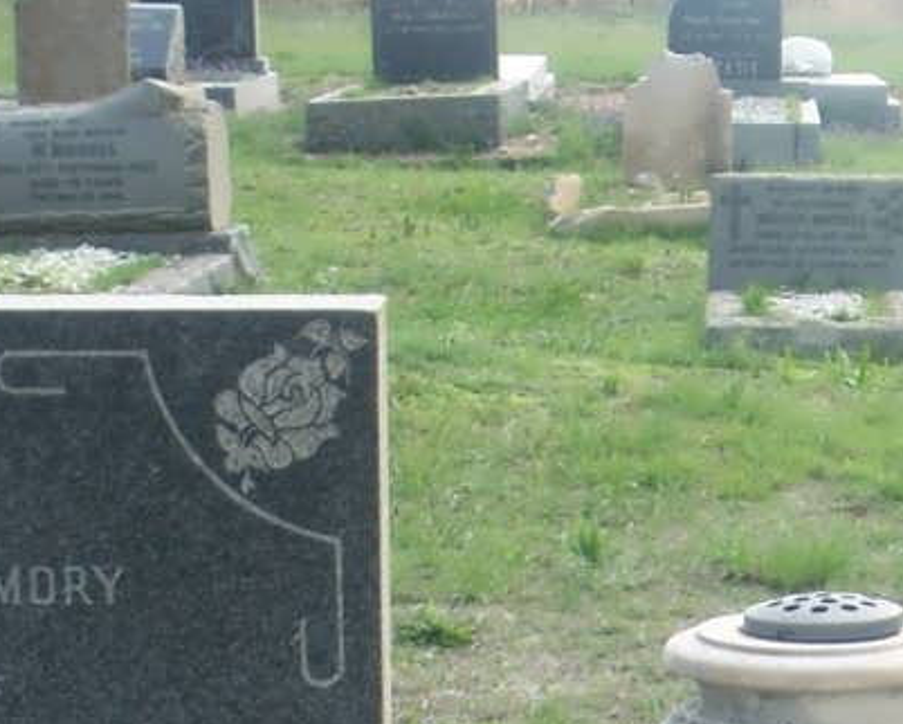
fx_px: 3663
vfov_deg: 11.0
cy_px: 994
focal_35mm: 137
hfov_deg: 13.9
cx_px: 813
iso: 64
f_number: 3.9
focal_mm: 7.8
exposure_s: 1/160
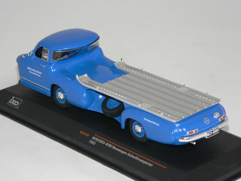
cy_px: 90
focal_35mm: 130
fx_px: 905
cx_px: 120
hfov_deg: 15.2
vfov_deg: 11.4
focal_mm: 21.6
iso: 80
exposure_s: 1/60
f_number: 3.2
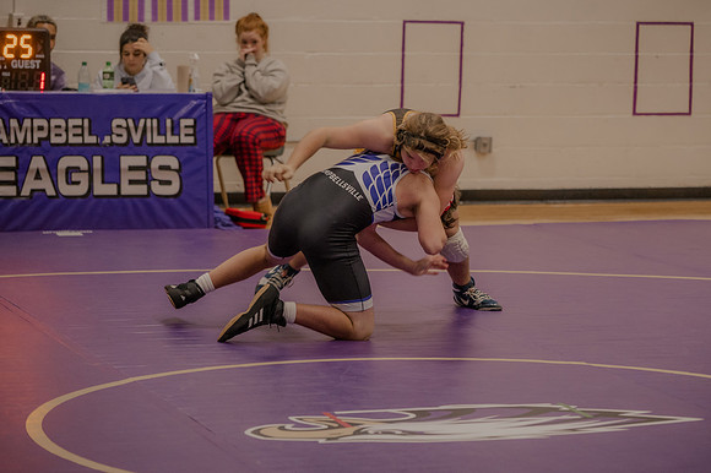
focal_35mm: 145
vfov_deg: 9.5
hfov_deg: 14.2
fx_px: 2854
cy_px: 252
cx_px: 380
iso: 3200
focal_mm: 122
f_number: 2.8
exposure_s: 1/250
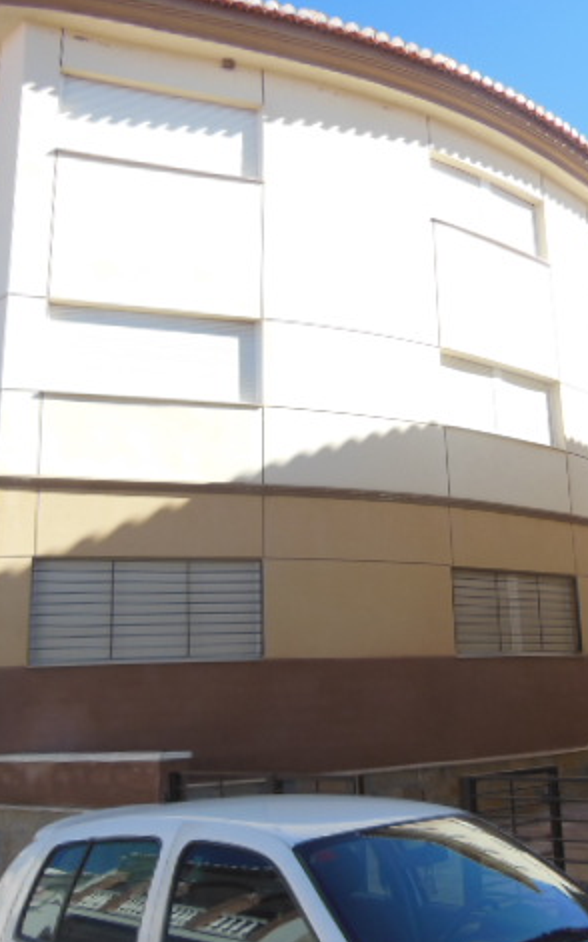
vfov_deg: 54.0
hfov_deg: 34.9
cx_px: 406
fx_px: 924
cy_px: 474
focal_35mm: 36
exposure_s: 1/640
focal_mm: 4.5
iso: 125
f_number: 3.5
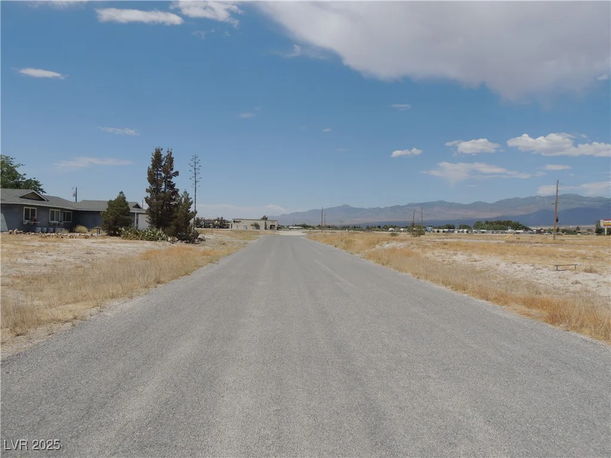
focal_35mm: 24
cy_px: 229
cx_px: 306
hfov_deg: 71.6
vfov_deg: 56.8
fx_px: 424
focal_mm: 4.3
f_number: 3.7
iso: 100
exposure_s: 1/2000
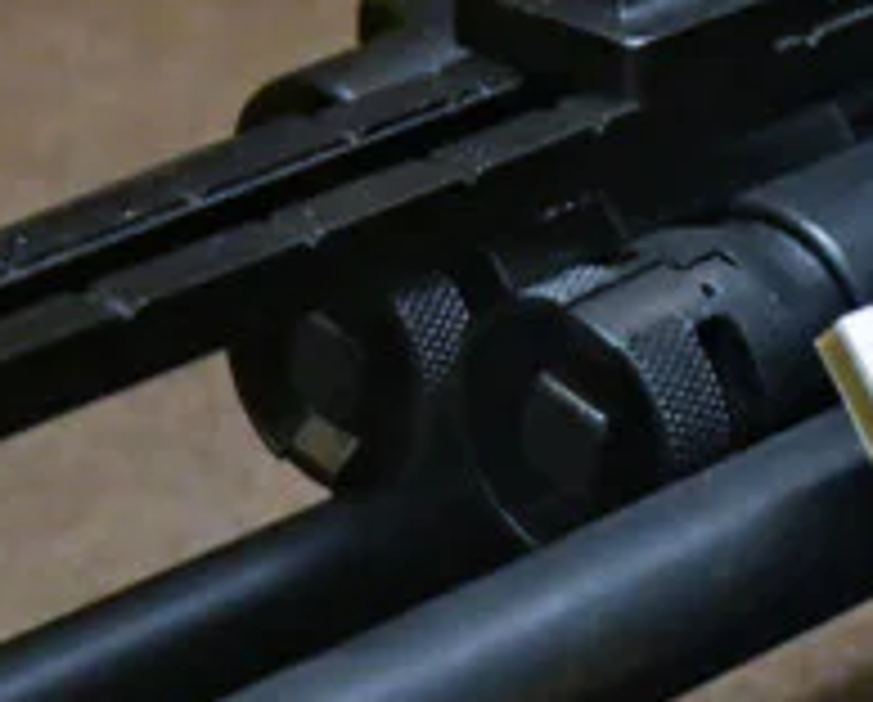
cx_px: 1431
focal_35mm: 249
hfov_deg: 7.6
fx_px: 6446
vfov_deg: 6.2
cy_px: 108
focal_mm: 29
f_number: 4
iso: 1800
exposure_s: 1/50
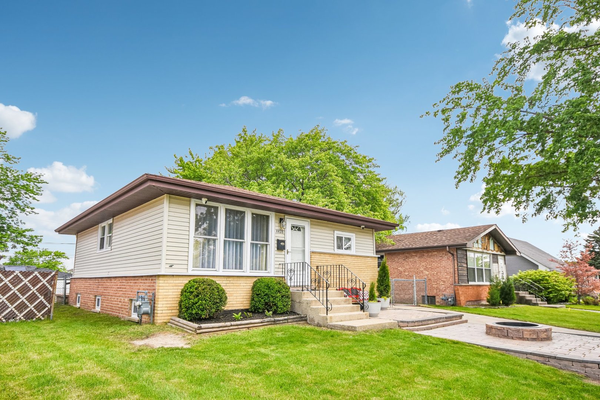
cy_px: 200
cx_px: 300
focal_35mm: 21
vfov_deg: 59.5
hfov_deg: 81.2
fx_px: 350
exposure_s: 1/800
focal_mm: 14
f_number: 8
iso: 400
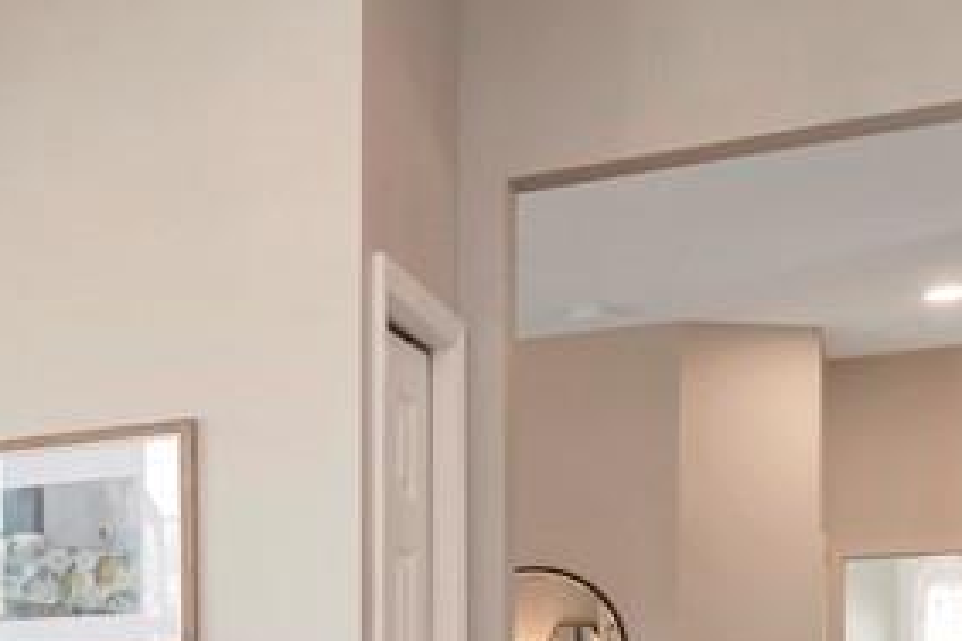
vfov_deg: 21.2
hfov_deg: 27.9
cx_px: -283
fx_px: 1598
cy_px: 755
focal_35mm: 60
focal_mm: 11
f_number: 7.1
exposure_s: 1/40
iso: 800
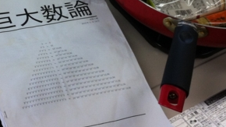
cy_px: -23
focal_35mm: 105
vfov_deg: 11.3
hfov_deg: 20.2
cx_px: 57
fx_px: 629
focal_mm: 3.85
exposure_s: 1/40
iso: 80
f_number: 2.8
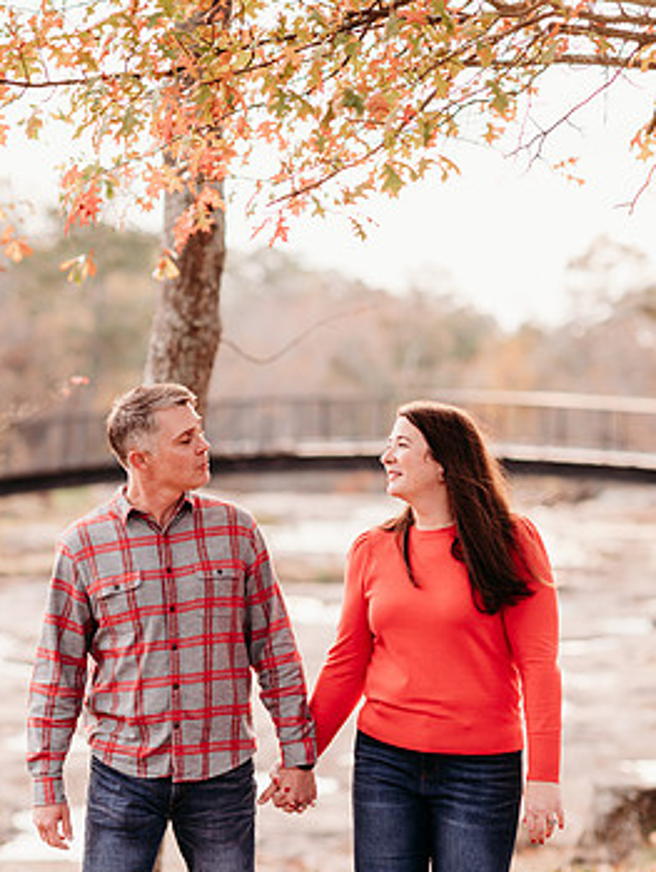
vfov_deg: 18.7
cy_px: 553
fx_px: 2650
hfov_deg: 14.1
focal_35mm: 105
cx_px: 317
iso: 320
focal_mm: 85
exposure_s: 1/400
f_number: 2.2
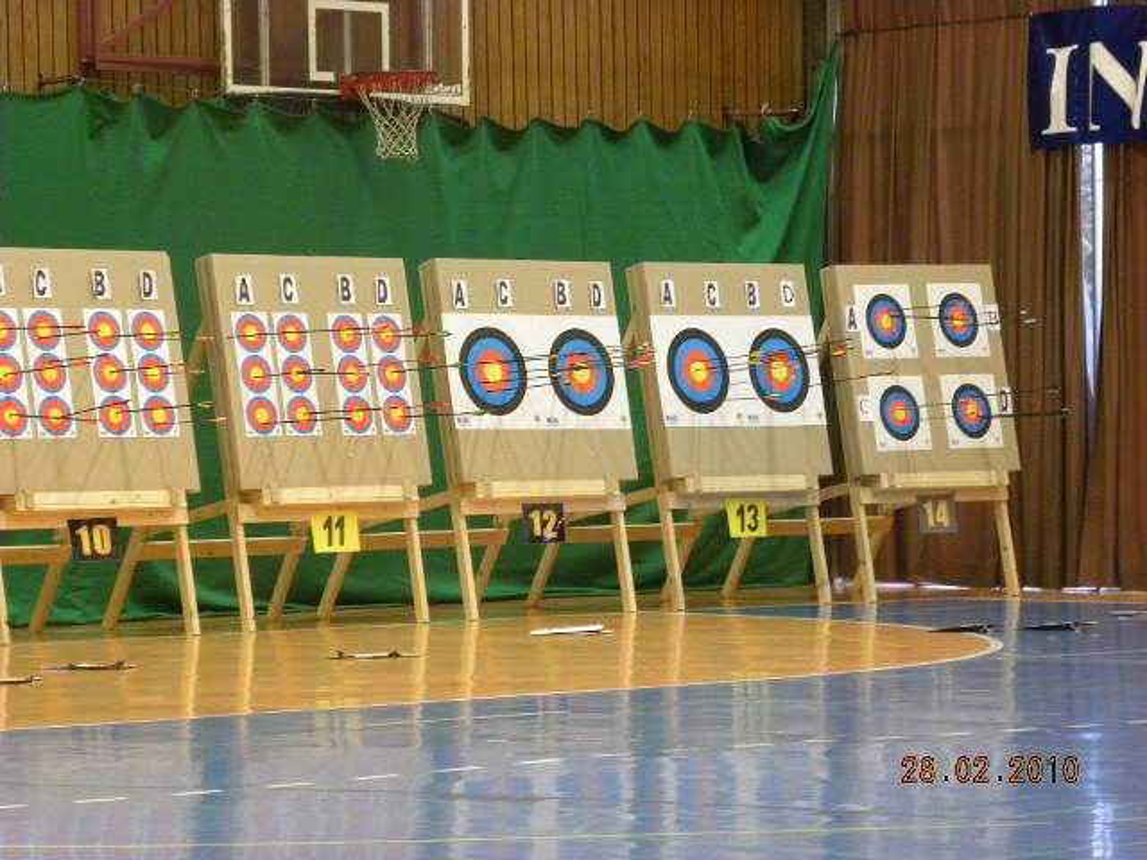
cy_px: 430
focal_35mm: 162
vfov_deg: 9.2
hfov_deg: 12.2
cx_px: 574
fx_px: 5368
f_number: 4.5
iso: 400
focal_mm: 28.8
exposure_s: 1/17.8
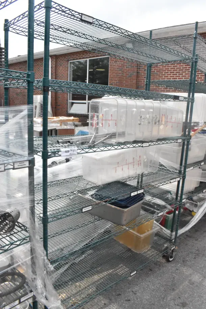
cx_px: 103
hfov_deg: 47.9
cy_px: 154
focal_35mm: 27
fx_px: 232
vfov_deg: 67.4
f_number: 18
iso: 6400
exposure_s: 1/1250
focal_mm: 18
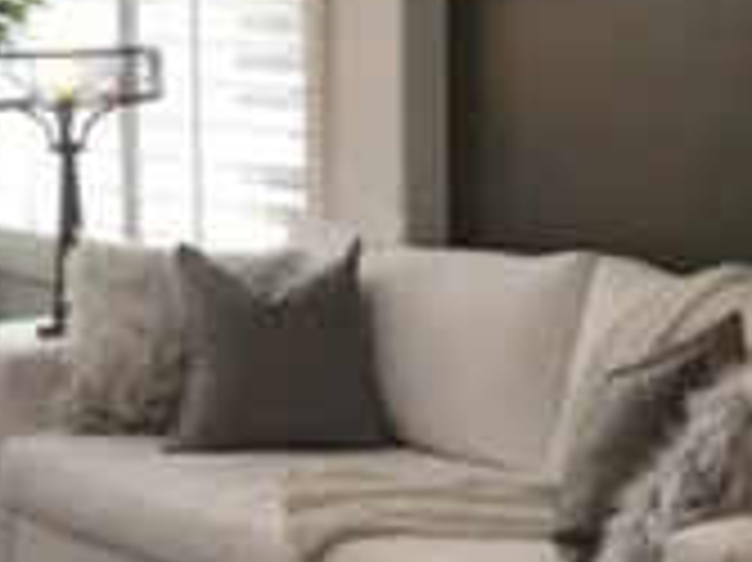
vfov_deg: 11.8
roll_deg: +1.0
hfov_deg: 15.7
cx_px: 169
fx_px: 2714
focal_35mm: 125
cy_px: 184
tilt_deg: -4.9
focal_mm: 3.99
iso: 32
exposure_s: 1/120
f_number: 1.8
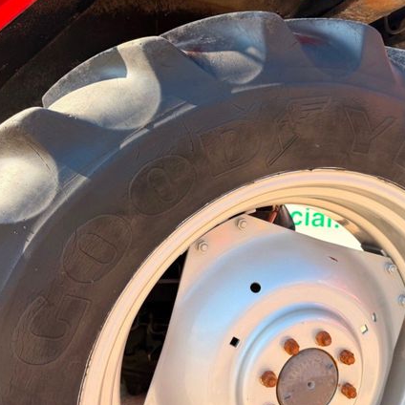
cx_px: 250
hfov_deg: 53.5
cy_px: 204
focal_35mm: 30
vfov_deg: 54.0
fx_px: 397
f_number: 1.78
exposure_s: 1/955
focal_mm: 6.76
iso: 100
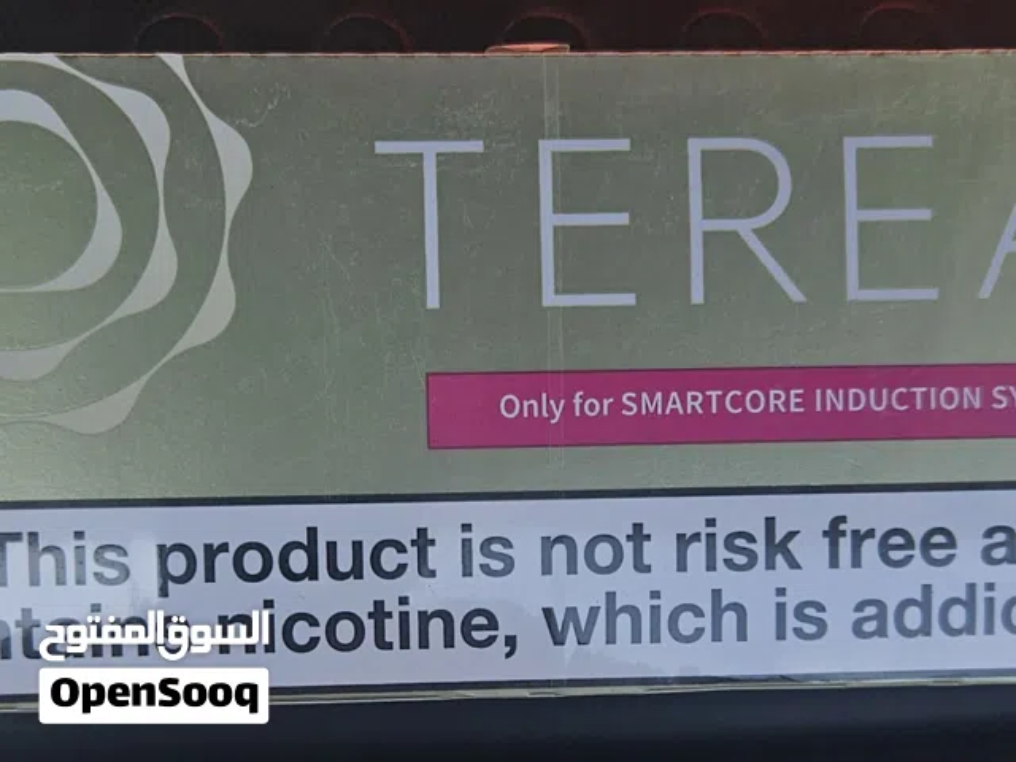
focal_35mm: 23
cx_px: 508
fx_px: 675
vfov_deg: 58.9
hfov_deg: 73.9
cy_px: 381
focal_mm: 5.4
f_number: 1.8
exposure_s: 1/1429
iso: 32
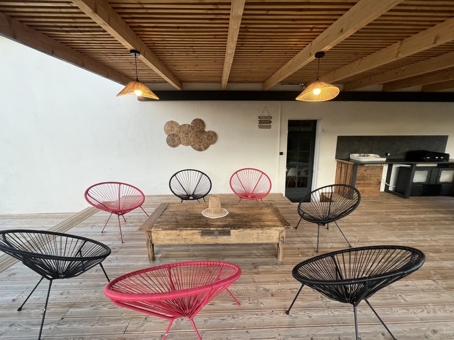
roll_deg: +0.2
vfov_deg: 89.9
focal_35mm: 13
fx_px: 170
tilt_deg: -10.0
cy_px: 170
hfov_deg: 106.2
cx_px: 227
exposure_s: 1/99
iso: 64
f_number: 1.8
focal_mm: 1.57
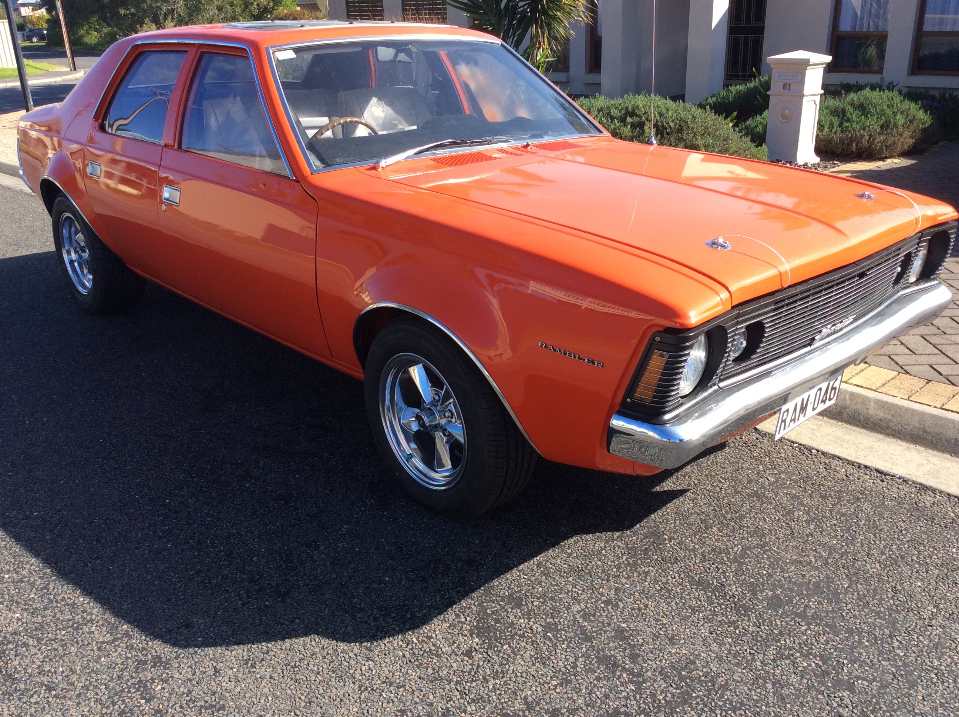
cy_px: 358
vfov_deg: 44.1
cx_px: 480
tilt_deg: -24.1
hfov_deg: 56.9
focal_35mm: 32
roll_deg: +2.6
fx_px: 885
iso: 32
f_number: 2.4
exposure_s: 1/534
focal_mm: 3.3
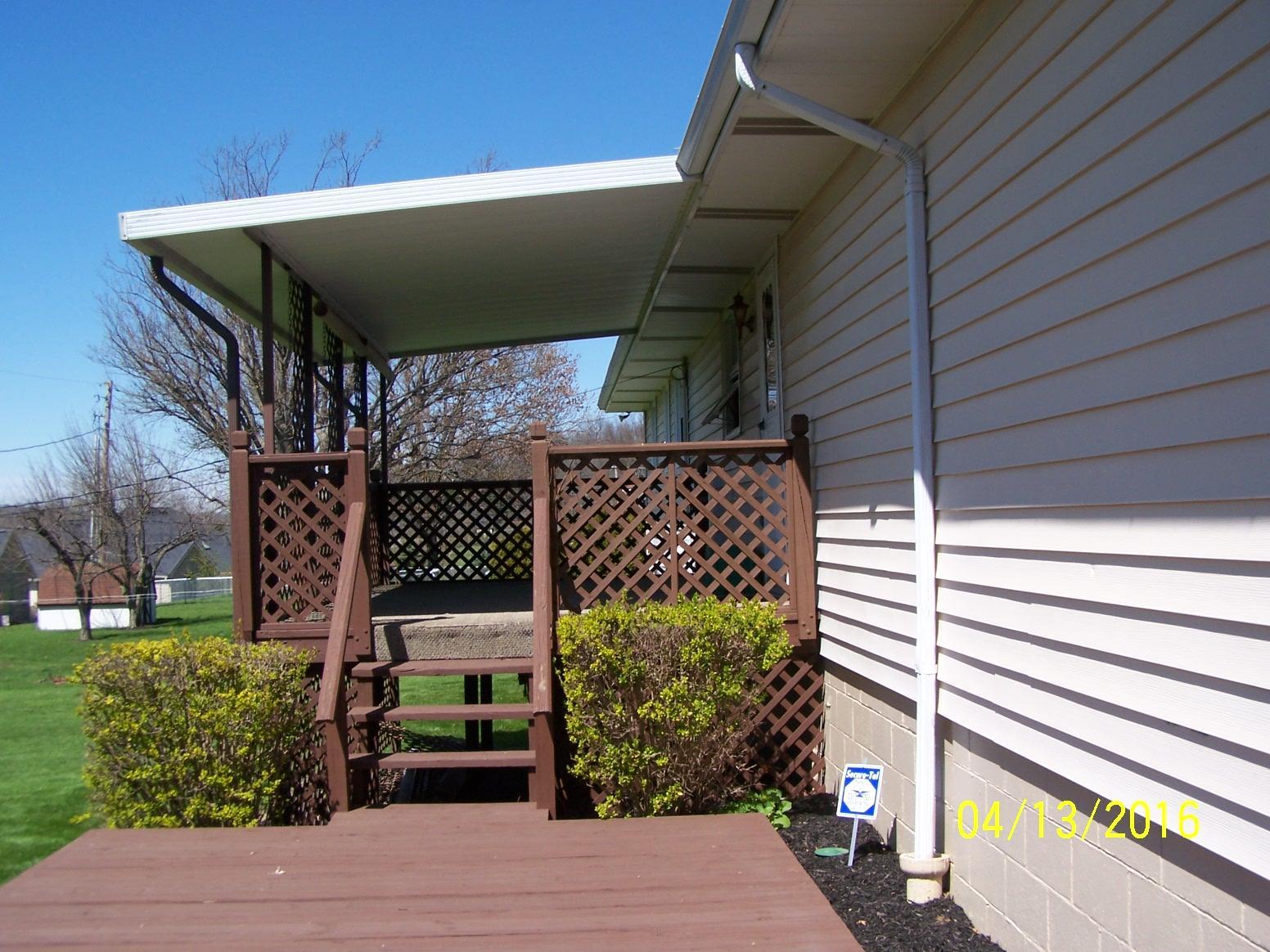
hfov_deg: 49.0
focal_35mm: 38
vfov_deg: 37.7
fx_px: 1394
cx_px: 635
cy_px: 476
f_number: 4
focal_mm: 6.3
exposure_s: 1/800
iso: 80
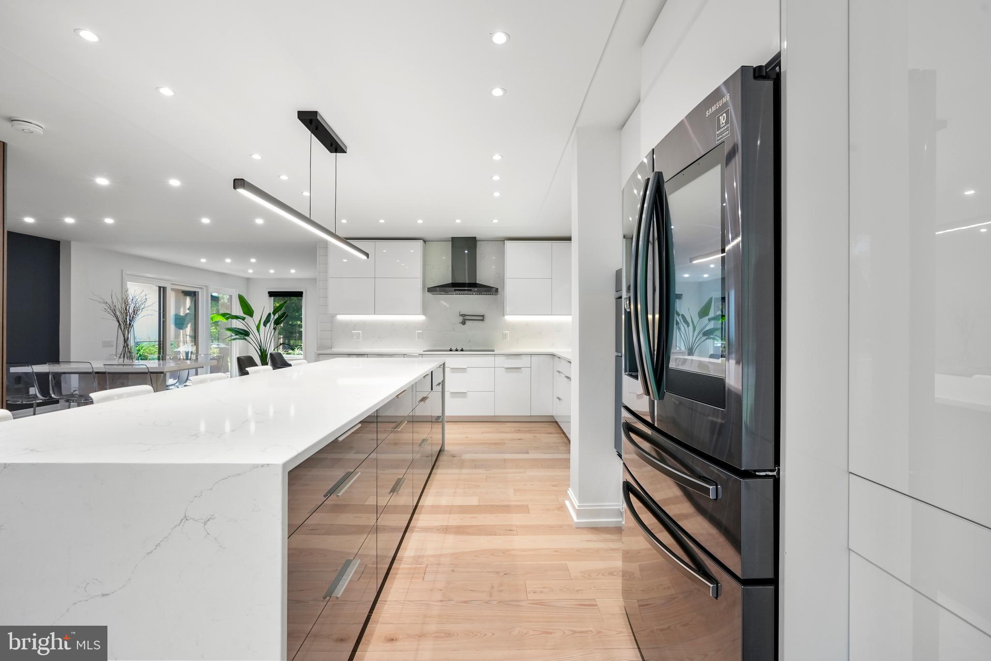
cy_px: 330
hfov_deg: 96.7
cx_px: 496
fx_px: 441
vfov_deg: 73.8
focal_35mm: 16
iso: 800
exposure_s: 1/5
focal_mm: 16
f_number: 10
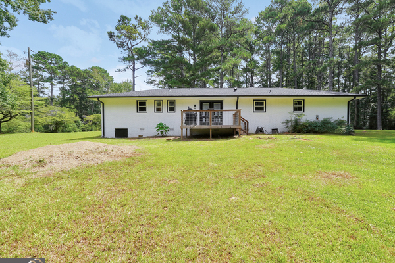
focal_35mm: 16
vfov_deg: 73.7
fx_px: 176
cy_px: 134
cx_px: 209
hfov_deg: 96.6
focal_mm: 10
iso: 100
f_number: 9
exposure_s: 1/125
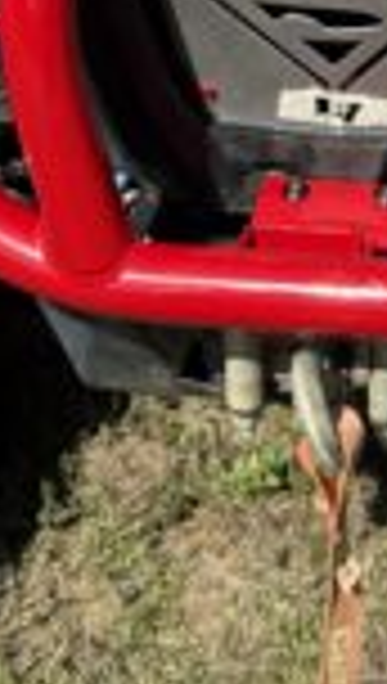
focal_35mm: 103
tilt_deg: -26.5
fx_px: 1871
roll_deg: +0.2
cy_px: -238
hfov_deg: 11.6
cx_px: 436
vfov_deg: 19.0
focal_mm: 6.76
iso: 80
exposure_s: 1/3279
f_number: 1.78
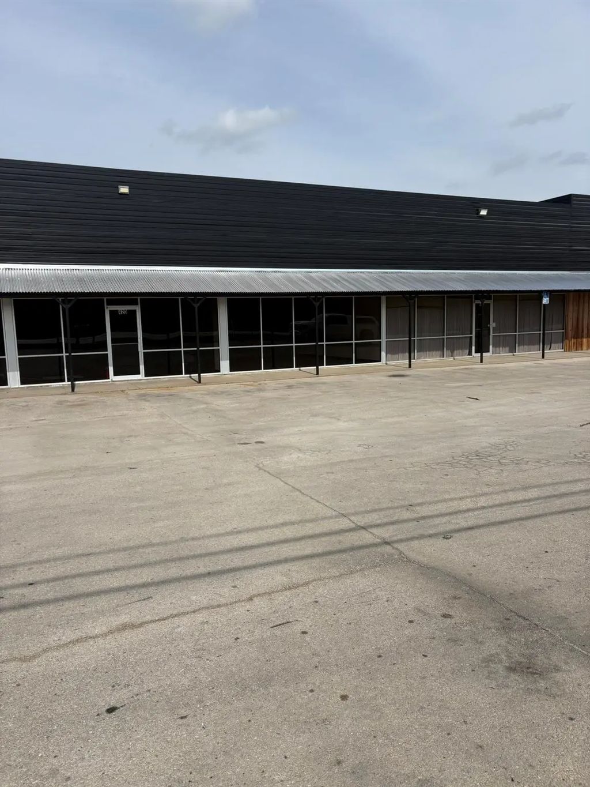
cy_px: 394
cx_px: 295
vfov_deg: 67.3
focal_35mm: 26
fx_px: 591
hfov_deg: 53.1
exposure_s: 1/6329
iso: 50
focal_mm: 5.96
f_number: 1.6
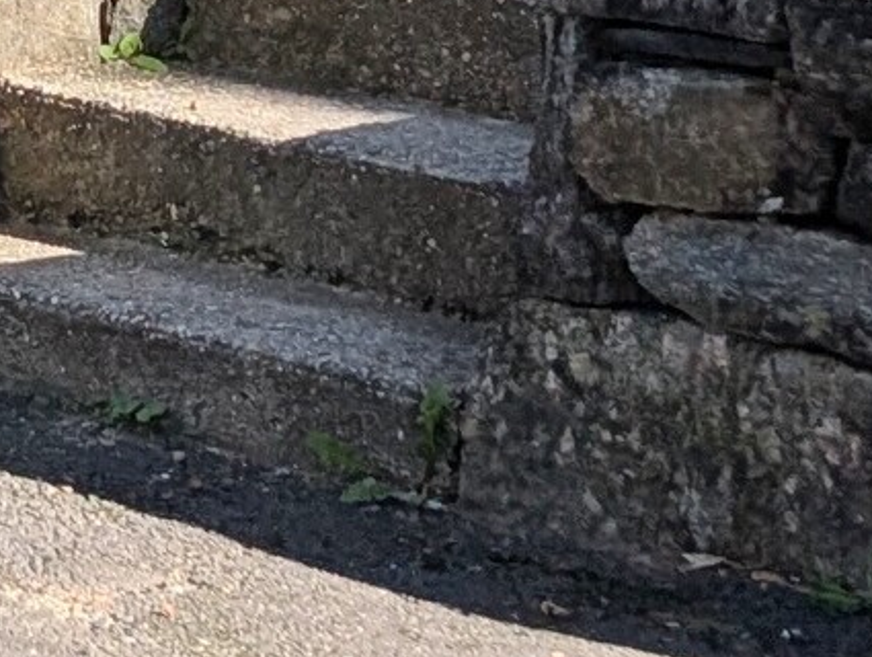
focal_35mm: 173
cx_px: -1344
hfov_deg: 9.8
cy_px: -784
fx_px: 4364
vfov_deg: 8.1
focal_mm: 6.9
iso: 22
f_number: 1.68
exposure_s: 1/6897
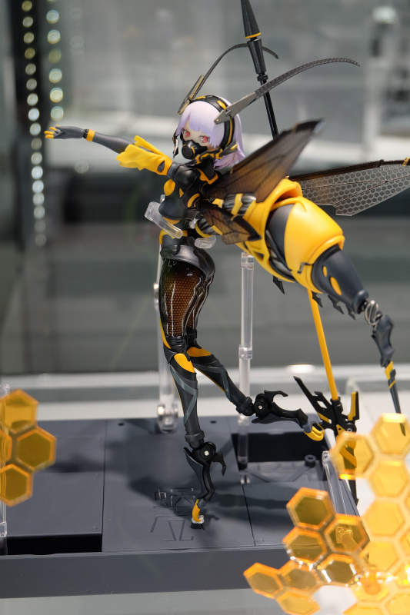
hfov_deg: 26.5
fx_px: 872
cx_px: 205
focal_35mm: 51
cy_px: 308
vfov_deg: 38.9
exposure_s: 1/125
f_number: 5
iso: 400
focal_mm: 34
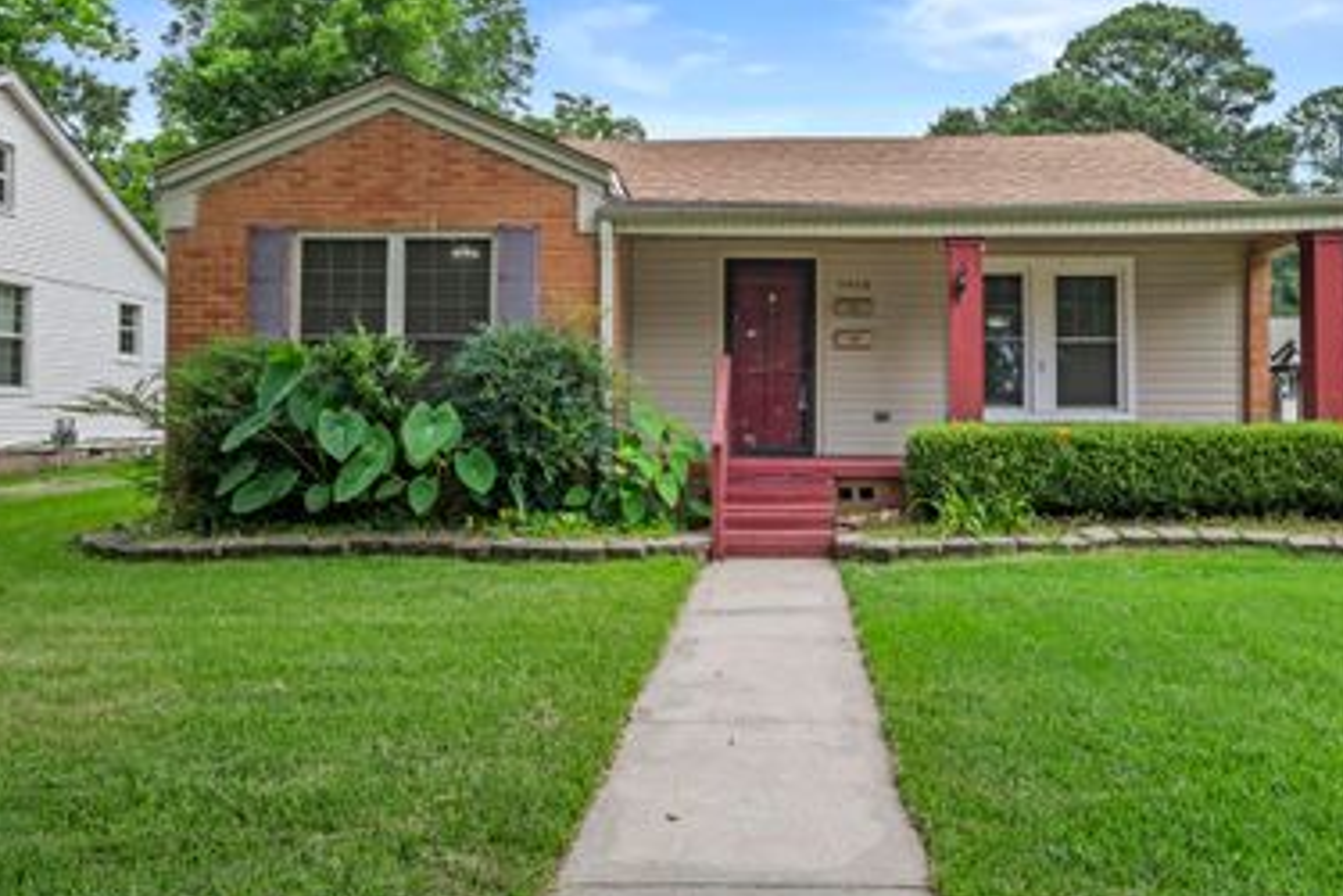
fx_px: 1044
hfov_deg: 65.2
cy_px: 396
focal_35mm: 28
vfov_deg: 46.3
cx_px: 763
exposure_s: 1/100
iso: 400
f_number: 9
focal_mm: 13.8
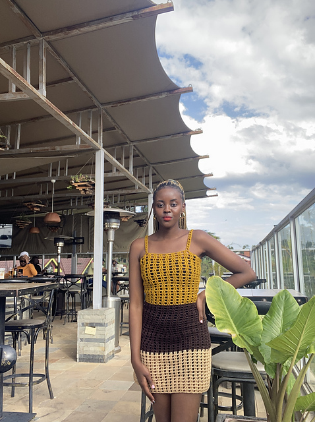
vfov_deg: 60.0
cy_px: 211
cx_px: 158
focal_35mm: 30
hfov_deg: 46.7
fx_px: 365
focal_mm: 2.71
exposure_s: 1/153
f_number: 2.2
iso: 25
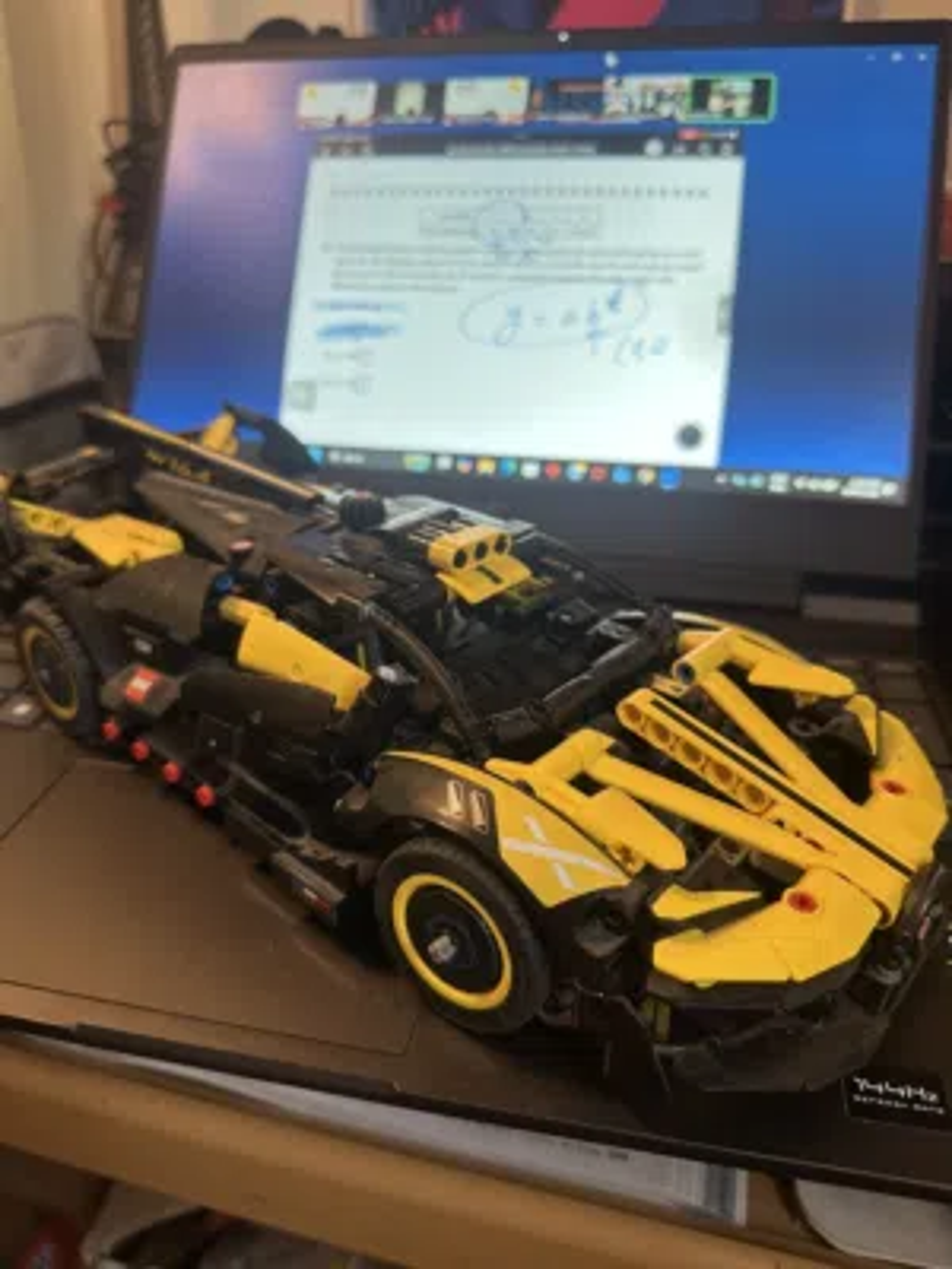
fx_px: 880
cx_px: 476
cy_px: 634
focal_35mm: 24
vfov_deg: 71.6
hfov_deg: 56.8
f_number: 1.78
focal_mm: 6.86
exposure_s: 1/50
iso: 250
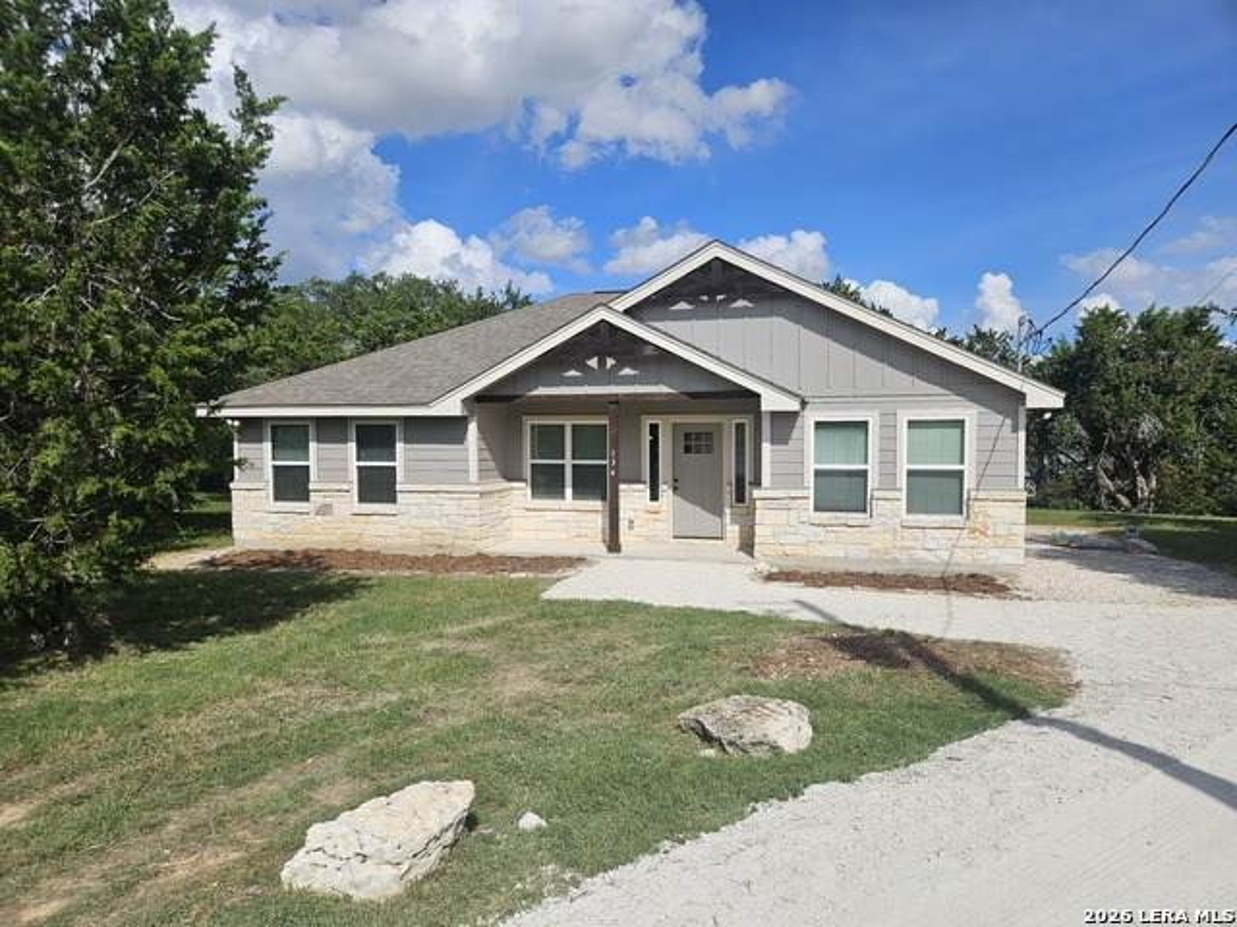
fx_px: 822
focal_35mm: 23
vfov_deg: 58.9
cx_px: 618
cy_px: 464
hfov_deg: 73.9
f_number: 1.8
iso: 25
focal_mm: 5.4
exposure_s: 1/3988
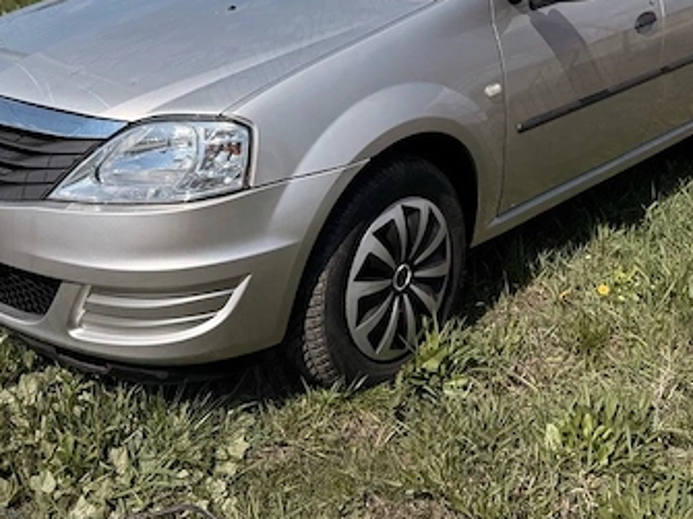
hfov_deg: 43.8
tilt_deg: -8.9
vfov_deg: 32.1
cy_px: 62
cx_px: 370
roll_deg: -0.8
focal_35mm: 43
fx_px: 861
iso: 80
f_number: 1.78
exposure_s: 1/5714
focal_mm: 6.76
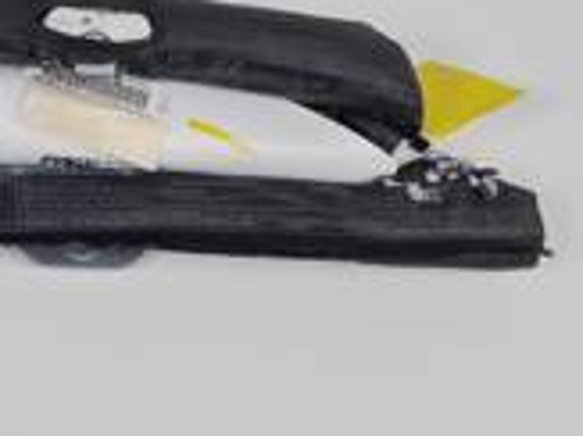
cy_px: 139
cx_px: -86
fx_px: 1077
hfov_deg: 27.3
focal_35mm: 64
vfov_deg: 22.8
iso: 50
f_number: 1.8
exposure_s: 1/305
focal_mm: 5.4
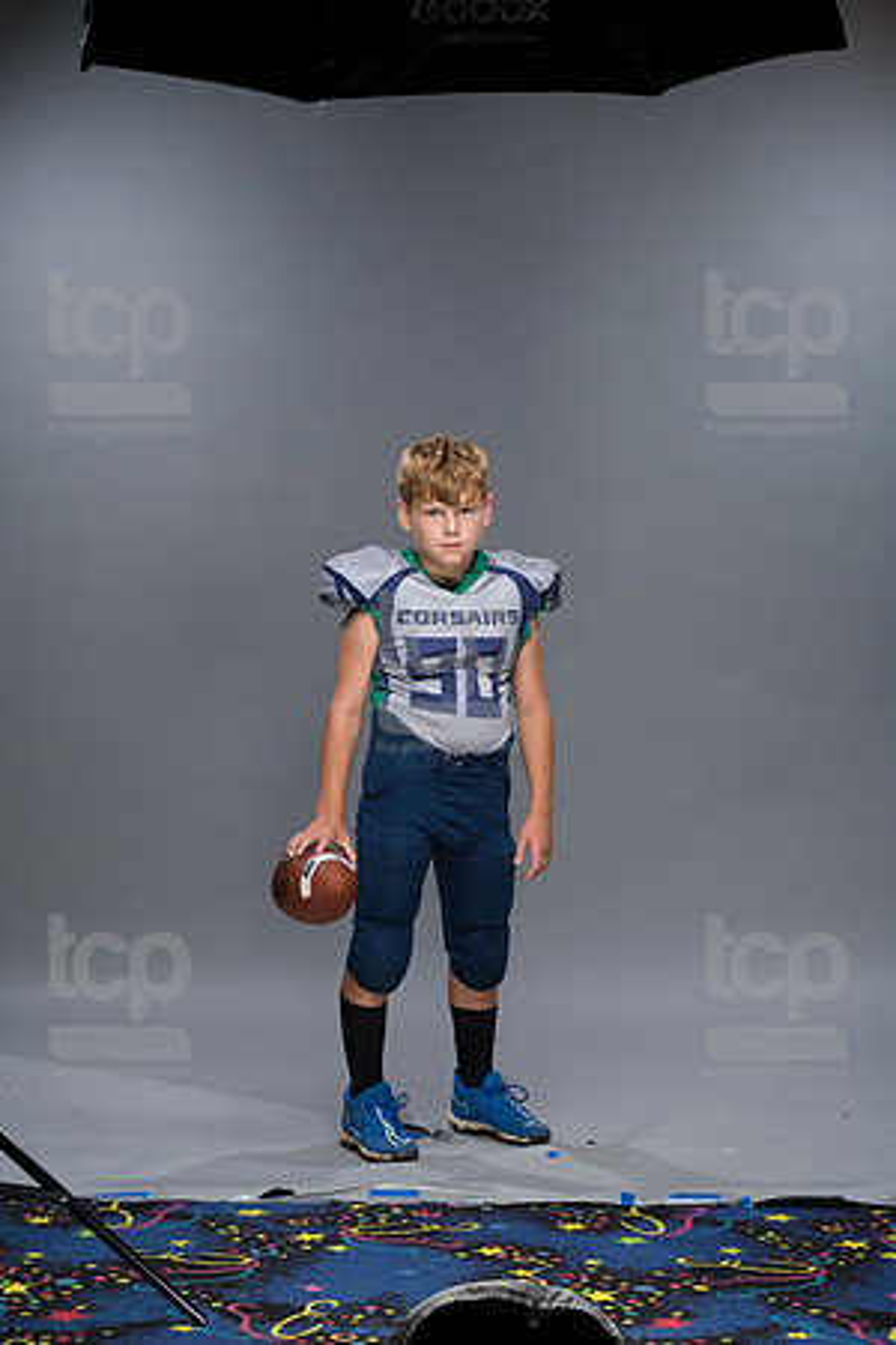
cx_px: 448
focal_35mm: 80
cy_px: 672
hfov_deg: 17.1
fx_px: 2986
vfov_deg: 25.4
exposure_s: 1/250
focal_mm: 80
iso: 320
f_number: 6.3
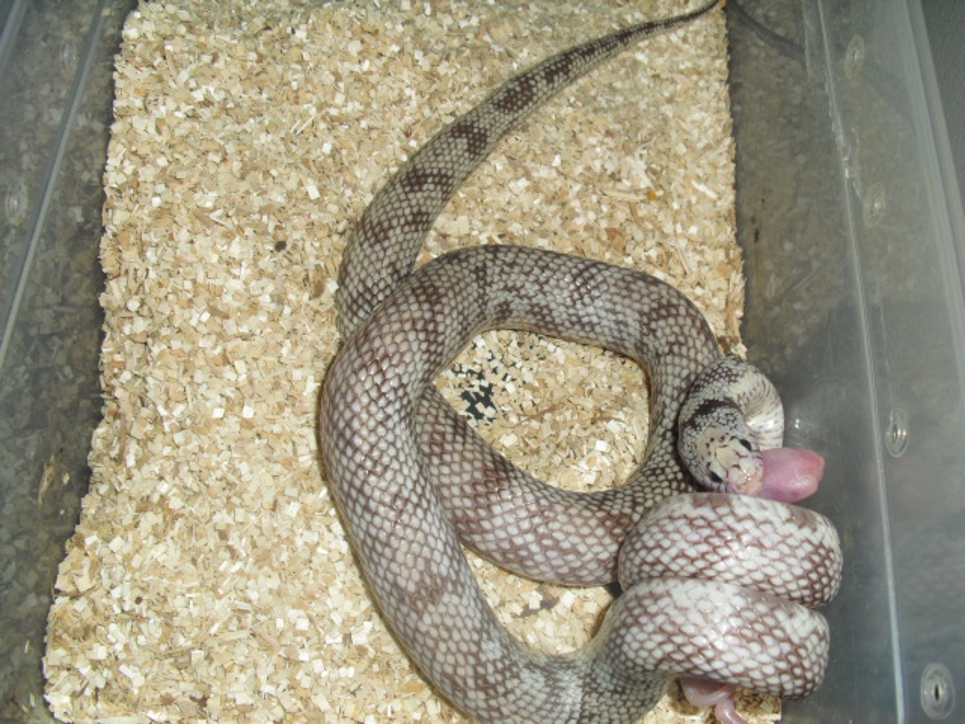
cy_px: 362
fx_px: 1004
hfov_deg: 51.4
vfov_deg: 39.7
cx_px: 482
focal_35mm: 36
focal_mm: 6.3
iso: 100
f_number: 3.1
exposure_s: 1/60
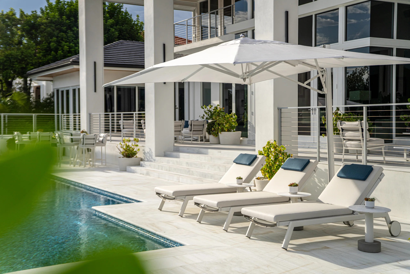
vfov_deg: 28.7
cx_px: 205
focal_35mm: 47
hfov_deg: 41.9
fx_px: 535
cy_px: 137
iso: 100
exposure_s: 1/4000
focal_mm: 47
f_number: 2.8
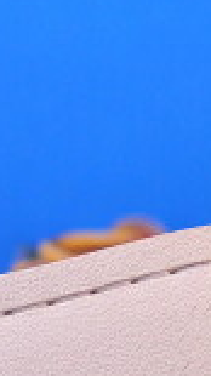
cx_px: 87
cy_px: 183
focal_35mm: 404
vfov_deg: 5.3
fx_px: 4025
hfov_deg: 3.0
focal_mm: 50
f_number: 2
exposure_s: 1/320
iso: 250
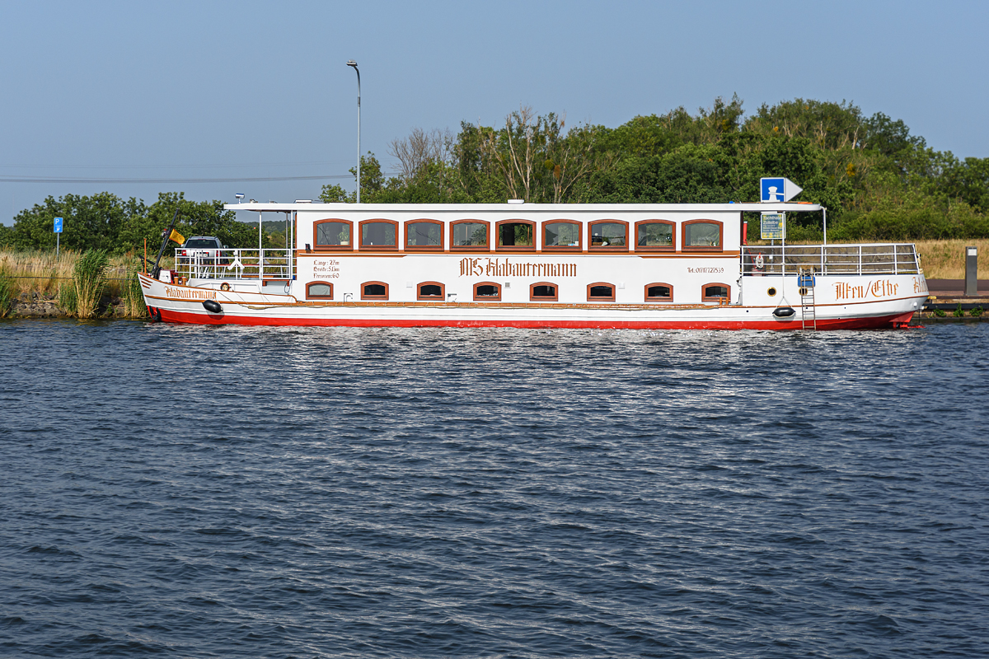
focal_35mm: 72
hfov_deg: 28.1
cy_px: 330
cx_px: 494
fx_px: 1978
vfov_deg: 18.9
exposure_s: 1/1000
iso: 100
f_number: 6.3
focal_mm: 48
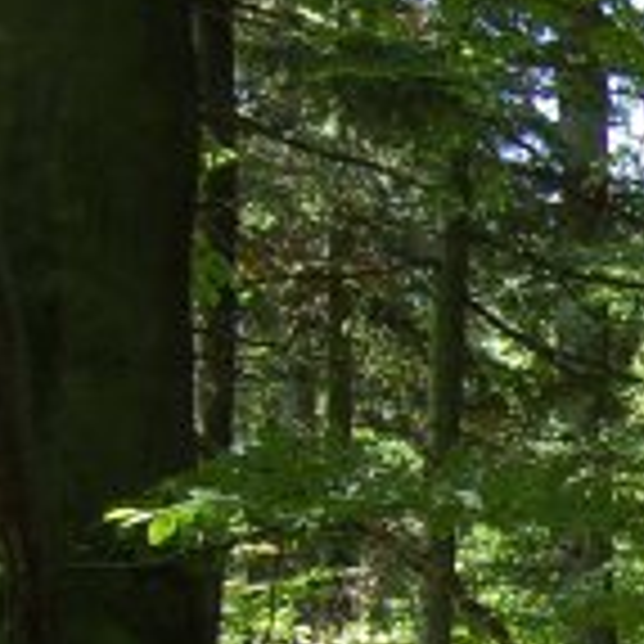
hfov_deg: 10.6
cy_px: 784
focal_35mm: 143
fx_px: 3010
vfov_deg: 11.9
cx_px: 1509
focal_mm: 20
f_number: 5
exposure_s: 1/50
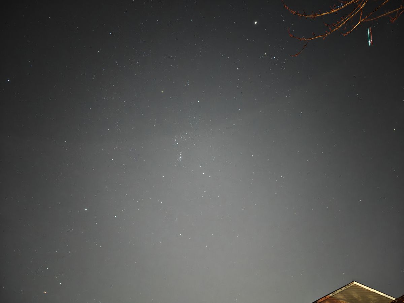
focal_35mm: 23
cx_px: 202
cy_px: 152
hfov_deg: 73.9
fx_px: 268
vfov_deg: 58.9
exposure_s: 1.3
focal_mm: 6.06
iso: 6400
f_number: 1.6
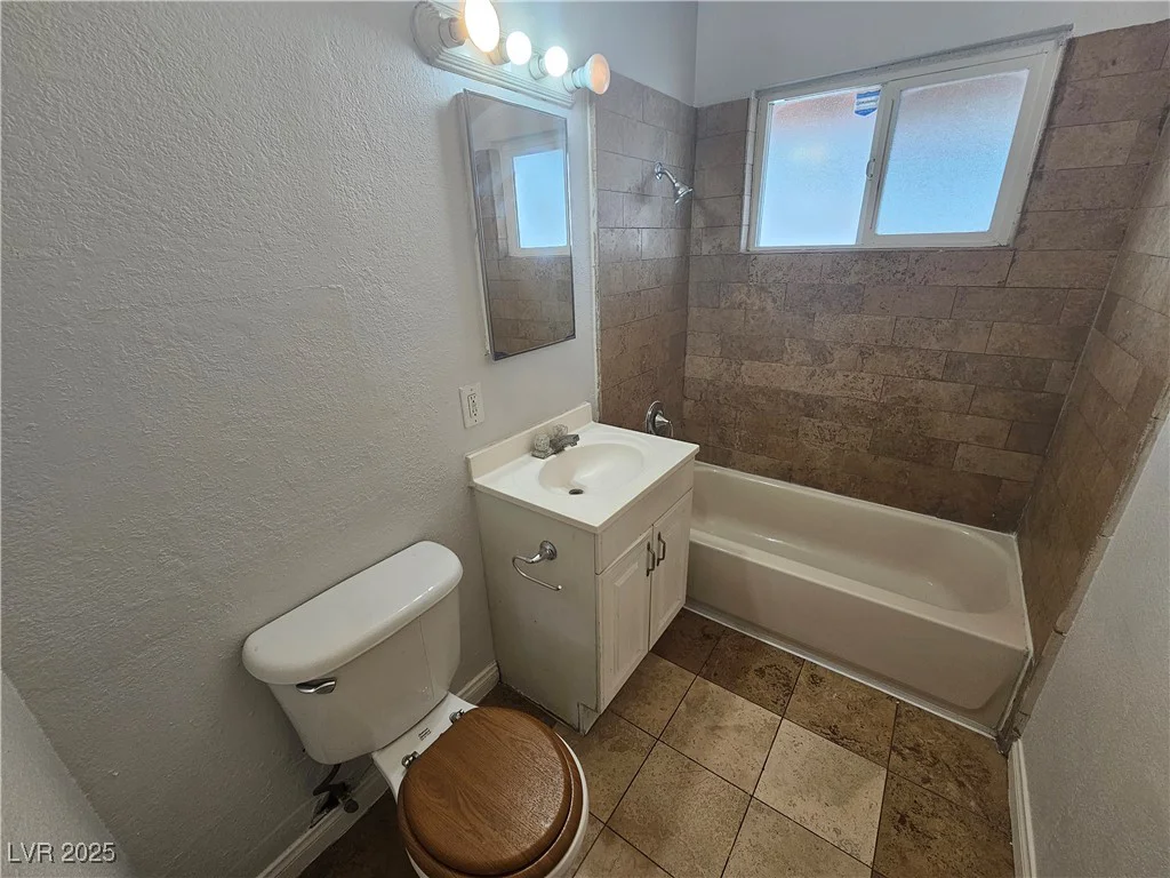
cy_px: 439
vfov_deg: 89.9
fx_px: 439
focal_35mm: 13
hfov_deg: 106.2
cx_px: 585
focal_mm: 2.2
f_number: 2.2
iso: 80
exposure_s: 1/60
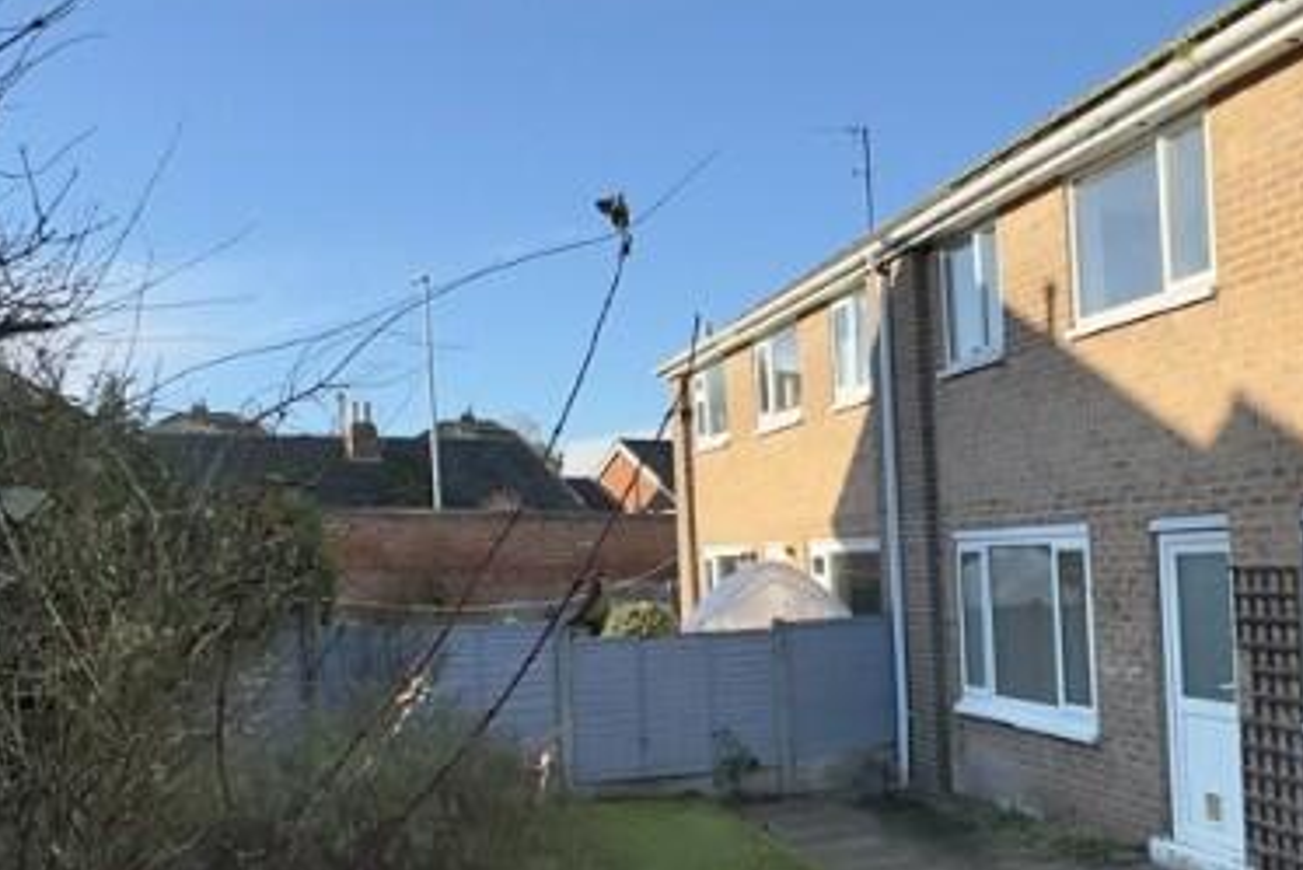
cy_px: 542
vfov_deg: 33.3
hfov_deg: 46.5
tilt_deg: -0.6
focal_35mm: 40
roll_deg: +2.9
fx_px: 1448
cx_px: 992
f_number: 2.2
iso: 50
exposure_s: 1/1236
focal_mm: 2.22
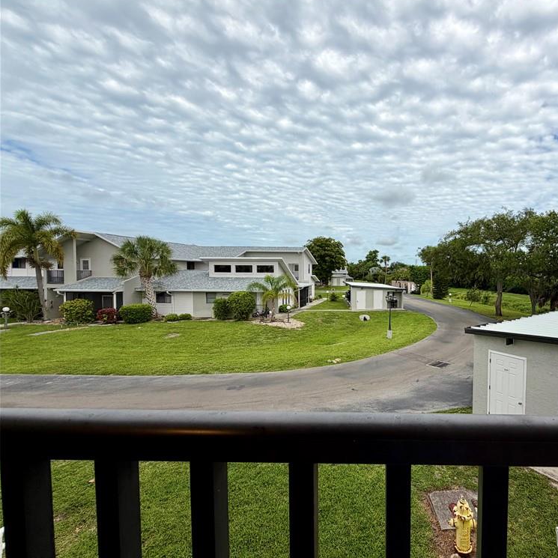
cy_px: 282
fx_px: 310
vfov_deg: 84.0
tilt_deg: -2.0
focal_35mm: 17
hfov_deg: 80.5
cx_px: 383
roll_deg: -0.3
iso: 20
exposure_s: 1/841
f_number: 2.2
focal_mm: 2.22
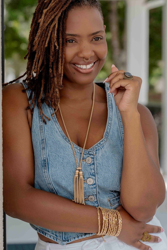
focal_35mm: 105
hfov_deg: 13.0
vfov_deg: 19.5
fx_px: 731
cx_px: 83
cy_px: 134
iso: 200
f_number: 4.5
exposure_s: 1/320
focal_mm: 82
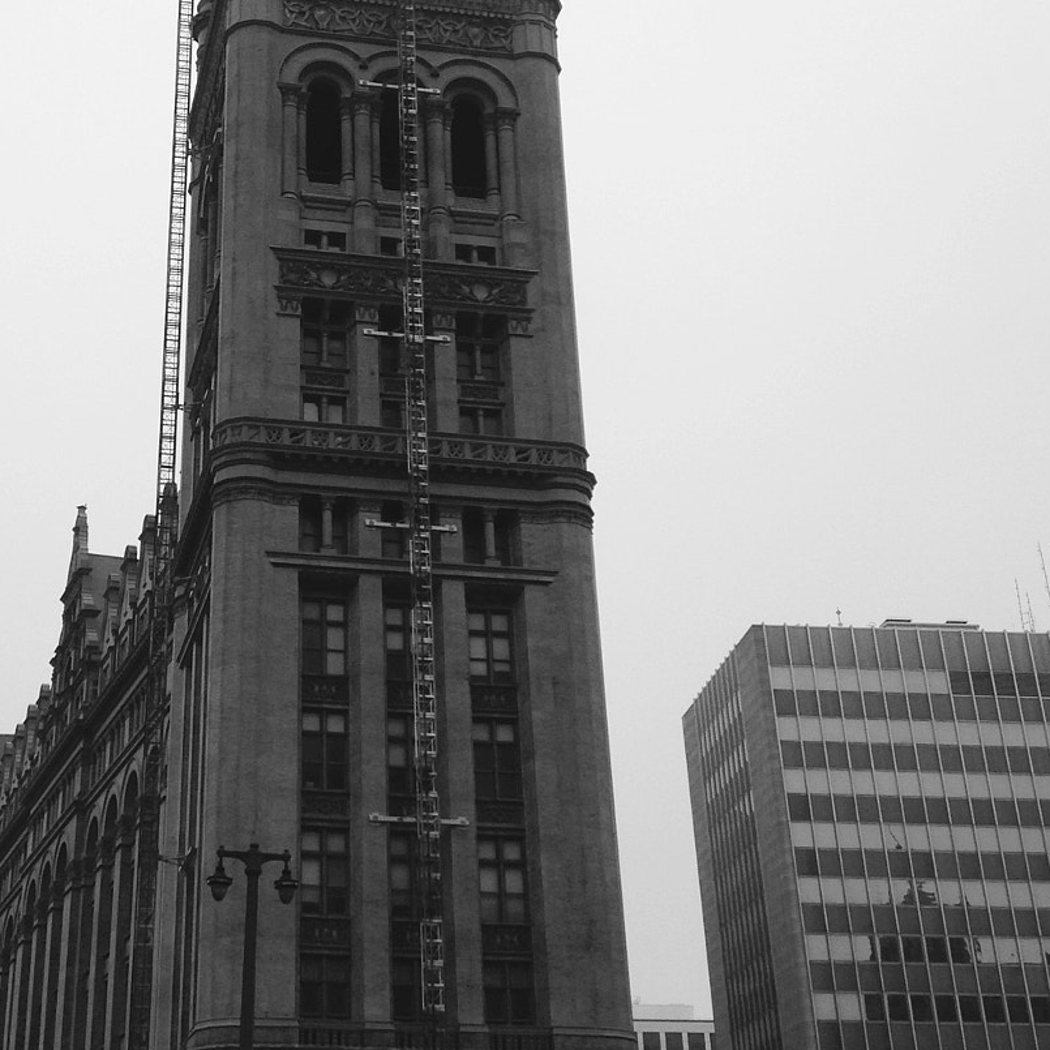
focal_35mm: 58
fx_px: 1990
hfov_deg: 29.3
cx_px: 346
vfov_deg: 29.3
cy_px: 334
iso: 50
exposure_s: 1/1808
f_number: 2.4
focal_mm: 4.12
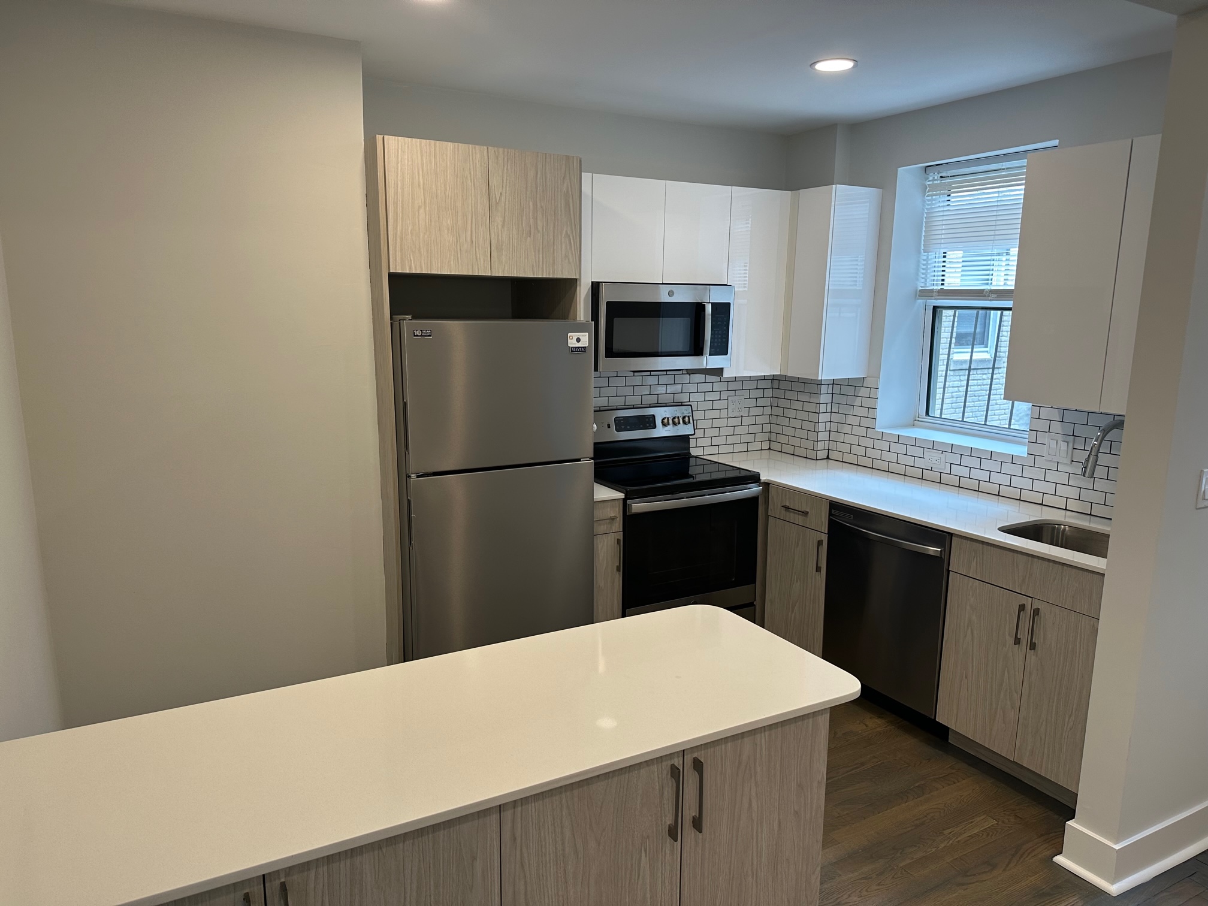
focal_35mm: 24
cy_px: 453
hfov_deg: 71.6
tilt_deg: -12.2
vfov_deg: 56.8
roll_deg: -0.1
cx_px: 604
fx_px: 838
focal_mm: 6.86
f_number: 1.78
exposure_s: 1/120
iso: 125
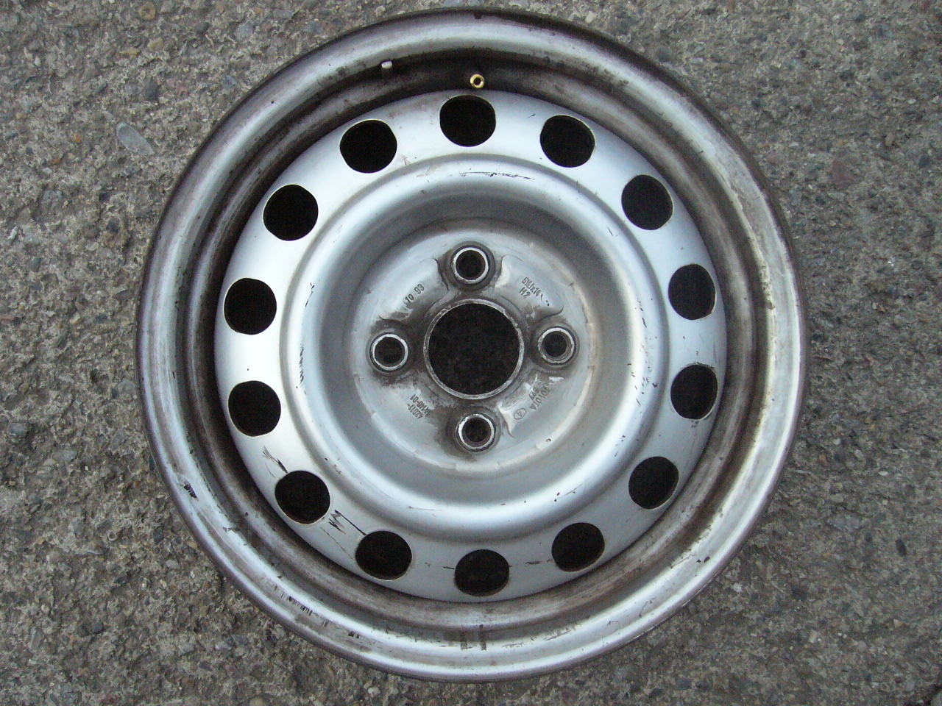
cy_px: 353
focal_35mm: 35
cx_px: 471
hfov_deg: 52.6
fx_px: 952
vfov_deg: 40.7
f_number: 5.6
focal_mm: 5.8
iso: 400
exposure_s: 1/320
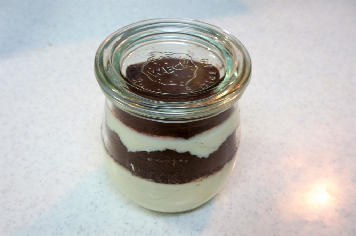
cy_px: 118
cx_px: 178
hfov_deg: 49.6
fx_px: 385
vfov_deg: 34.1
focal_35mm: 39
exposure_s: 1/6
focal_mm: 26
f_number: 13
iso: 400
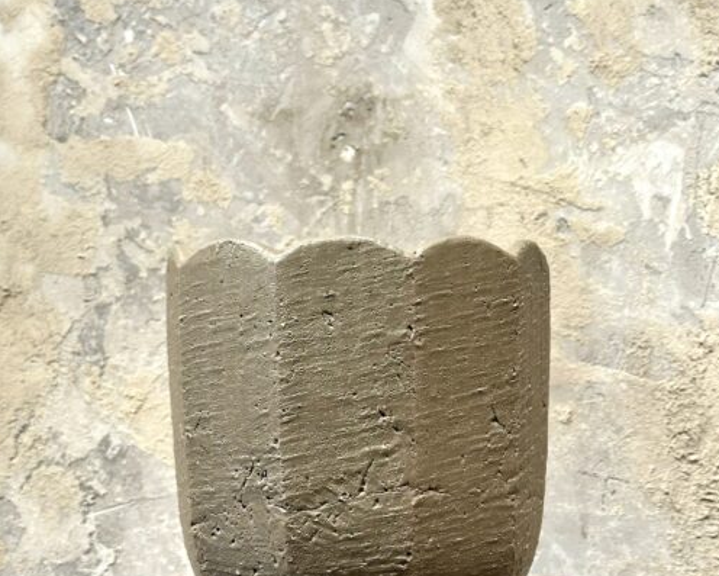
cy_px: 314
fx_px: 1341
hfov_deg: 30.0
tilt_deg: +0.2
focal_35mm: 63
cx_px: 361
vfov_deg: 24.2
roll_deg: +0.3
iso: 100
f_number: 1.78
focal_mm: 6.86
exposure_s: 1/100
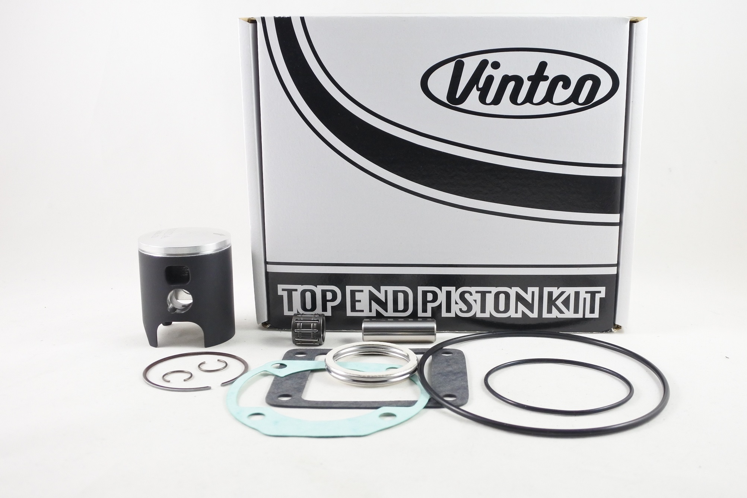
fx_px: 705
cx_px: 374
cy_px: 249
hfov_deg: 55.8
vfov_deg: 38.9
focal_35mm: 34
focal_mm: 12.8
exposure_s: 1/125
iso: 720
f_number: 4
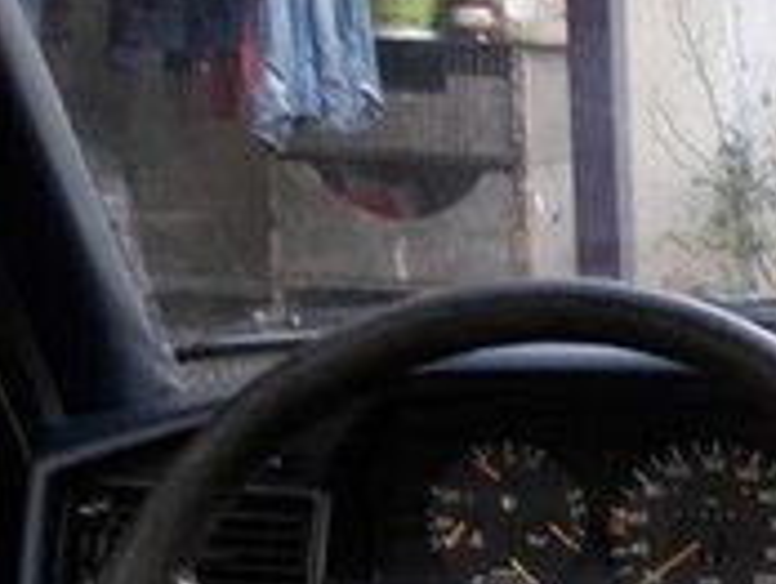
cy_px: 698
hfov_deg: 16.1
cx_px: 1325
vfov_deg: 13.6
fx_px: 2380
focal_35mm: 106
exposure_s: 1/33
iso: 80
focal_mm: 3.7
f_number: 1.9
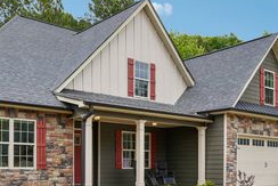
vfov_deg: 29.4
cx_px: 103
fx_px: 348
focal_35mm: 45
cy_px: 140
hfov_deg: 43.2
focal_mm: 22
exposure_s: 1/60
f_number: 8
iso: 100
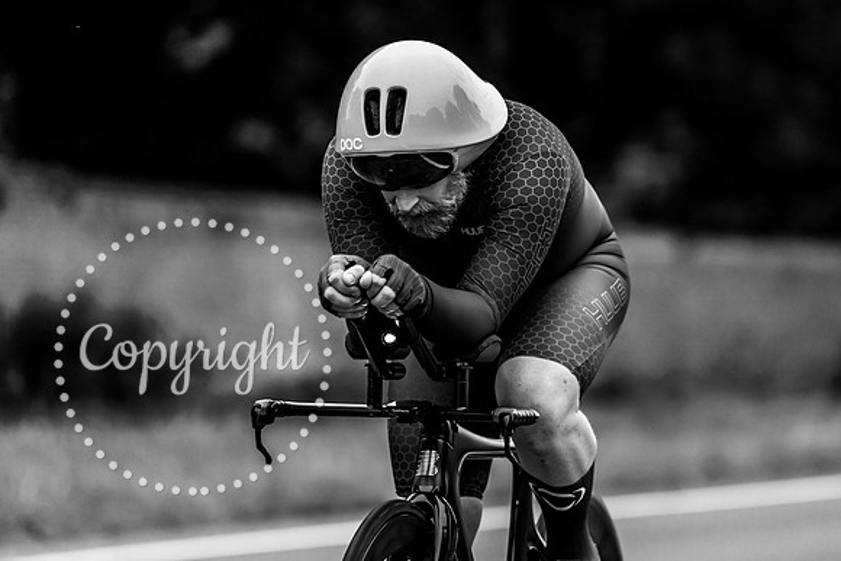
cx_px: 512
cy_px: 220
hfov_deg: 9.1
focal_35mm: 225
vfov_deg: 6.1
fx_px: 5261
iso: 1000
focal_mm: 185
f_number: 3.2
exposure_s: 1/640
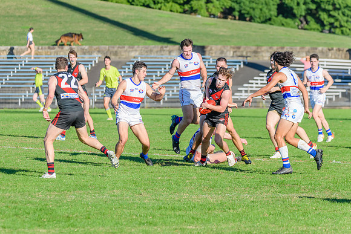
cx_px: 149
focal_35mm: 287
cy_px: 117
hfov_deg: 7.2
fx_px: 2794
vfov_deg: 4.8
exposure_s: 1/2000
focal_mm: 240
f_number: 7.1
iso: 800
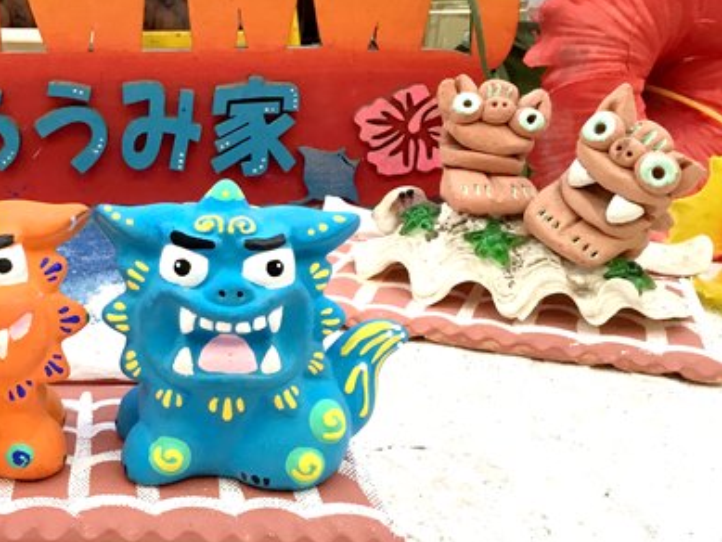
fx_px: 1064
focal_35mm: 51
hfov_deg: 36.1
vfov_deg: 28.6
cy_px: 290
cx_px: 130
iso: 32
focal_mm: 3.3
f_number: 2.4
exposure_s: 1/30
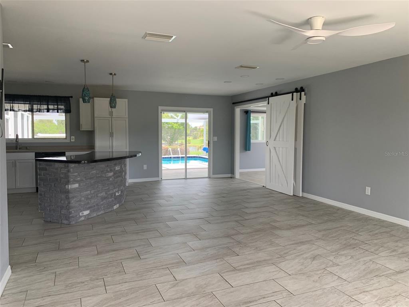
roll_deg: +0.1
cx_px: 204
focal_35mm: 26
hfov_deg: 67.3
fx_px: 307
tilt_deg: -2.4
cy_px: 154
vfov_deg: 53.1
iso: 40
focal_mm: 4.25
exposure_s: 1/122
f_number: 1.8
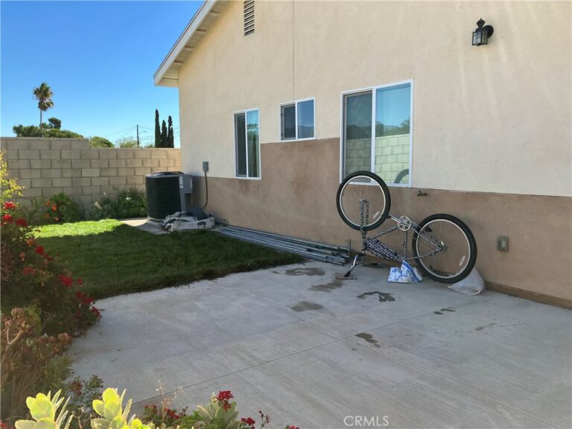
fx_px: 463
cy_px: 214
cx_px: 286
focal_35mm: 28
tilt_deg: -8.3
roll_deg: +0.7
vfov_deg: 49.7
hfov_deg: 63.4
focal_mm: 3.99
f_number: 1.8
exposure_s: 1/1033
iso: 32
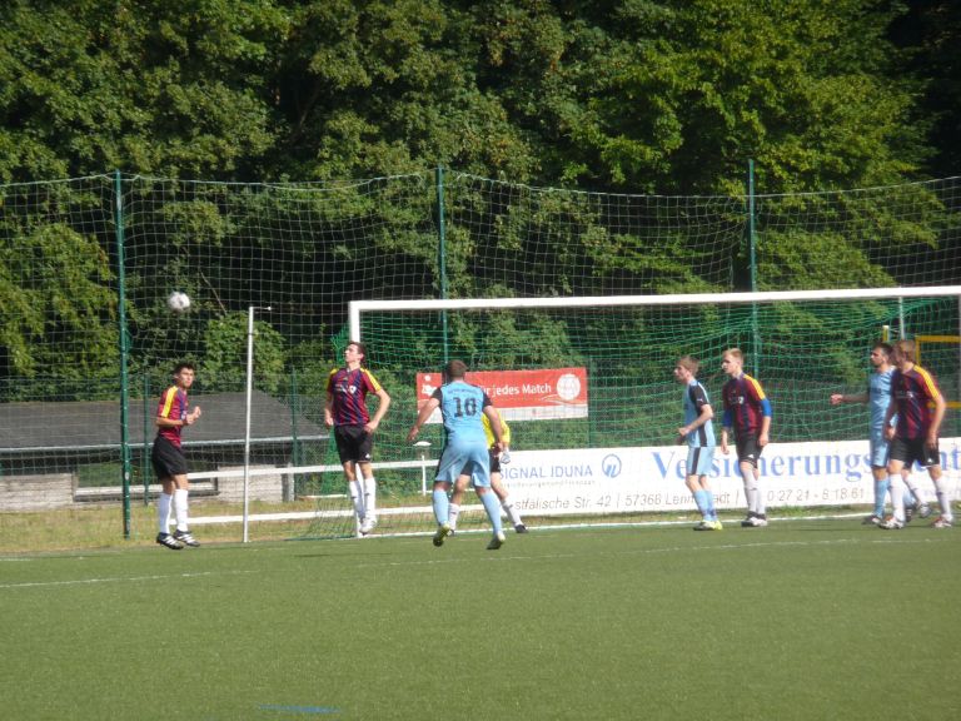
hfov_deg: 7.1
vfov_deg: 5.3
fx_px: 7773
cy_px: 360
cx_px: 480
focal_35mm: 280
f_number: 4.9
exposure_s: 1/500
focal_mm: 47
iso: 125
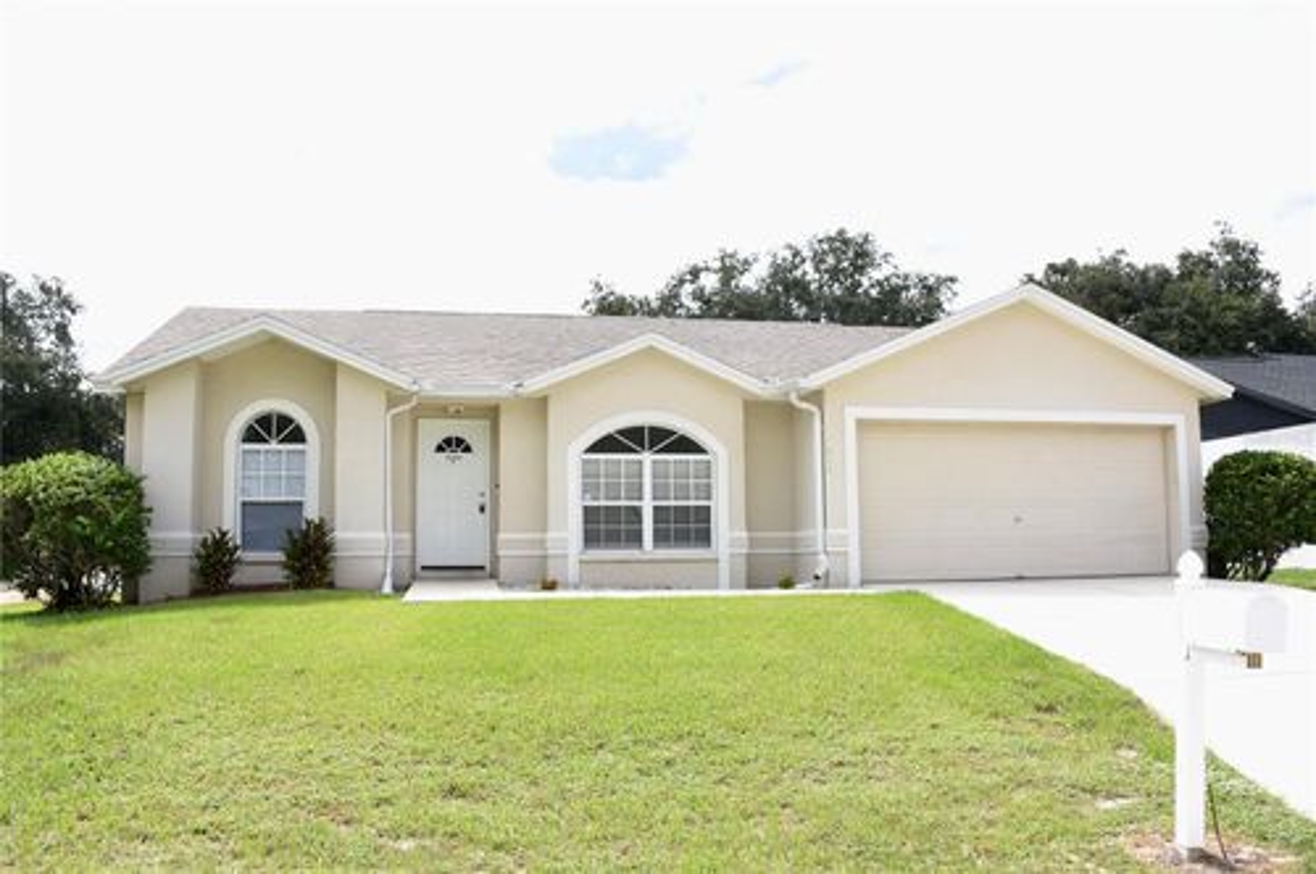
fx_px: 986
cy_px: 437
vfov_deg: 47.8
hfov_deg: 67.4
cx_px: 658
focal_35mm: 27
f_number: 7.1
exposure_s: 1/200
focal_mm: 18
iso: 100
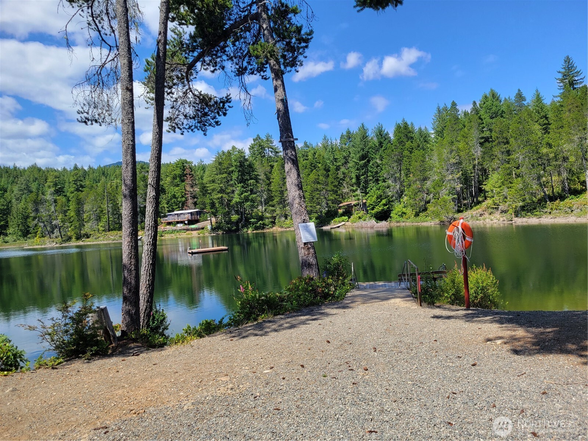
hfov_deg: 67.3
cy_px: 220
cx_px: 294
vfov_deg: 53.1
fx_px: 442
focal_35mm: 26
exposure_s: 1/1601
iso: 40
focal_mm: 5.4
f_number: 1.8
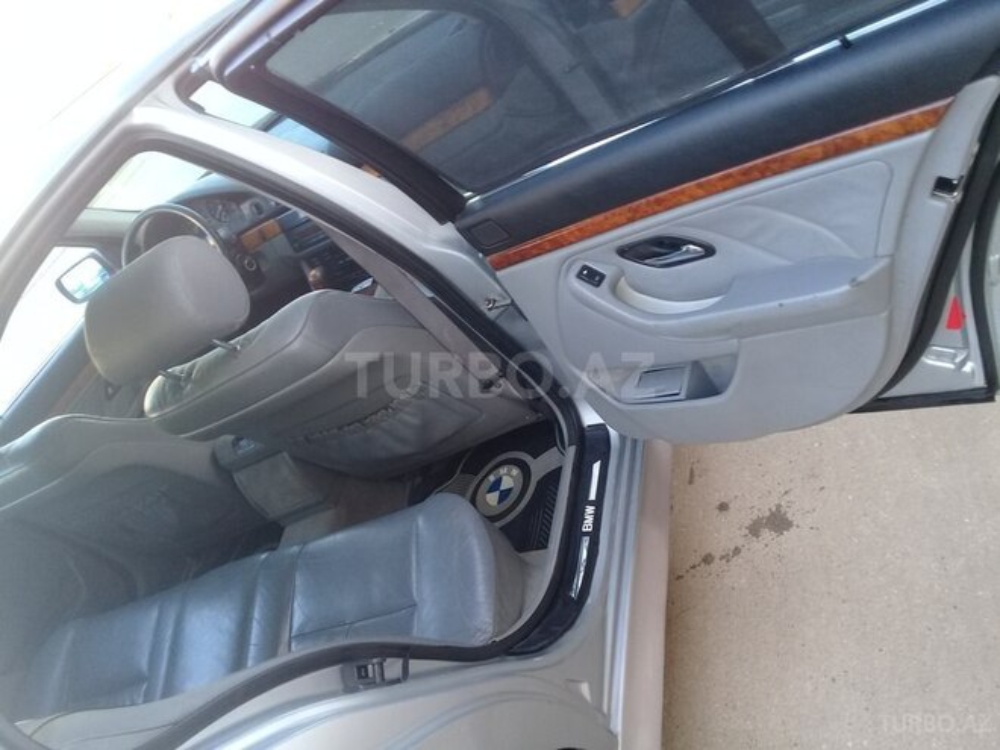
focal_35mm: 31
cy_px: 375
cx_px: 500
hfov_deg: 58.4
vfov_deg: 45.4
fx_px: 896
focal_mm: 3.3
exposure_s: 1/33
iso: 64
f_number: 2.2
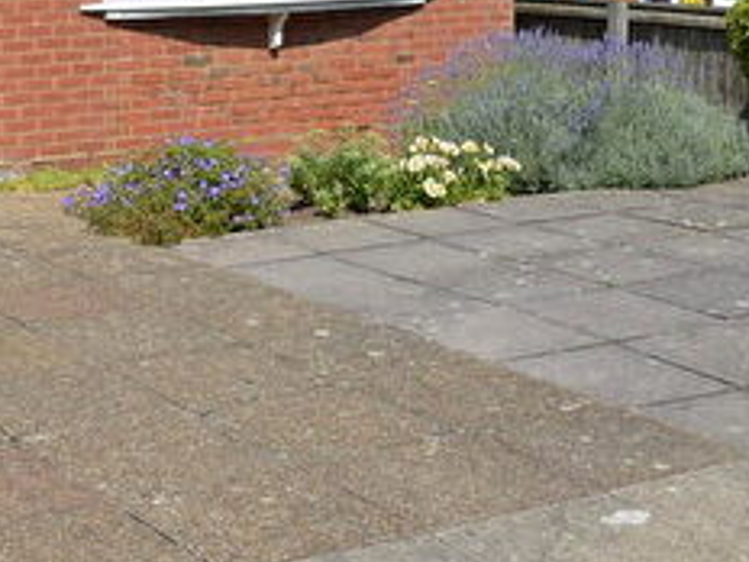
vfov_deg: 18.1
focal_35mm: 78
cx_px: -6
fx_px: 1688
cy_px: -76
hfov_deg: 23.9
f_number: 8
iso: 100
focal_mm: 18
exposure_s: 1/250
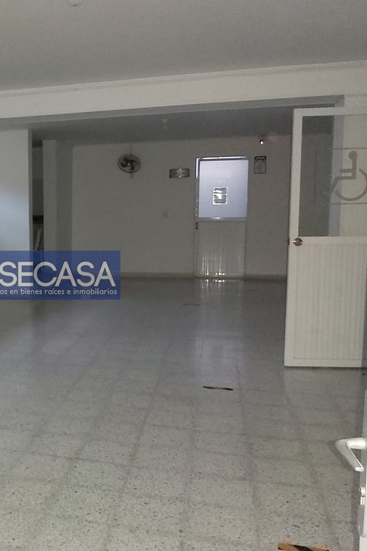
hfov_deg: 33.5
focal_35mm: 37
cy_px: 276
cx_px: 20
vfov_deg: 51.9
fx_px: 566
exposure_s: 1/17
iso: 800
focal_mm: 3.92
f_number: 1.7
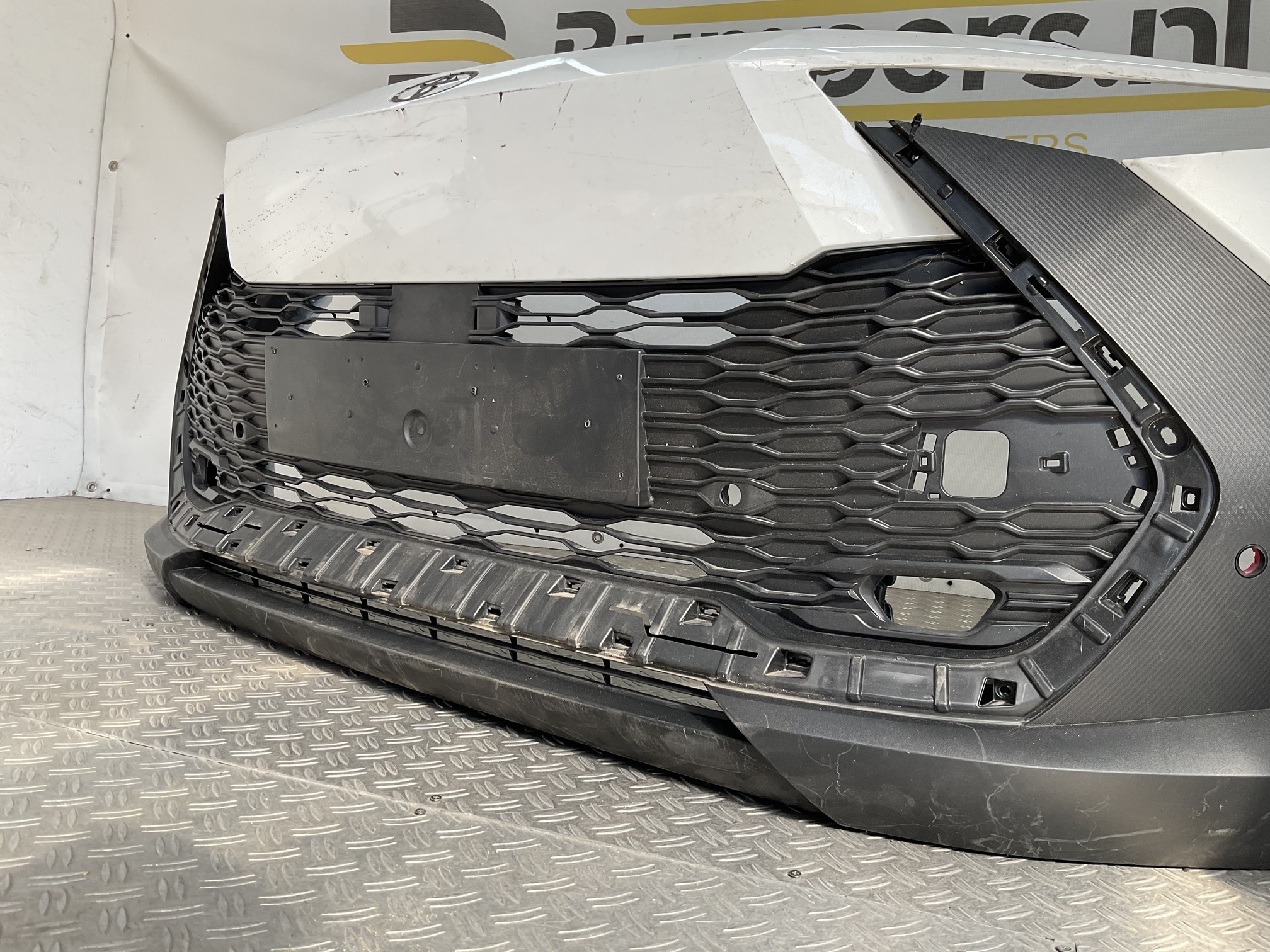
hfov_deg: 61.7
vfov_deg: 48.2
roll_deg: -4.8
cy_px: 476
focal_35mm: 29
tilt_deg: -5.8
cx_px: 635
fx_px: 1064
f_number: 1.8
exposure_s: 1/367
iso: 16
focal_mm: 3
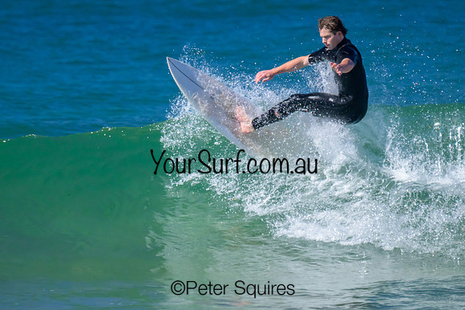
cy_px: 132
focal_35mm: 971
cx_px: 233
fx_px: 12531
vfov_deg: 1.4
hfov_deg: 2.1
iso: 4000
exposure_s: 1/2000
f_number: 11
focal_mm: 800
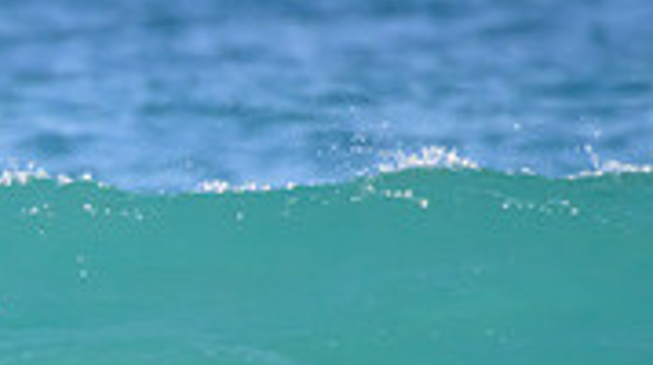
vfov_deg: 0.4
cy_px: 443
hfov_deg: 0.7
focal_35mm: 2892
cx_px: -295
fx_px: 49993
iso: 2200
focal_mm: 850
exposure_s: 1/2000
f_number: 11
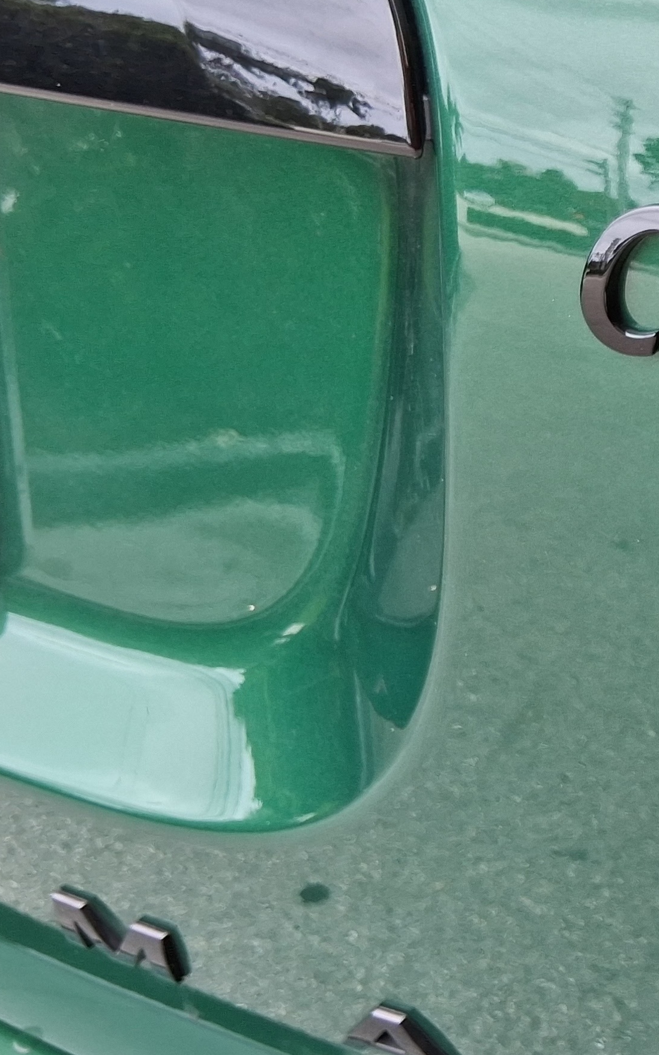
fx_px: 1839
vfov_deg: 32.0
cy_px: 489
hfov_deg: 17.6
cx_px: 1073
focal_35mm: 64
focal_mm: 3.98
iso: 25
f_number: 1.8
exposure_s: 1/100
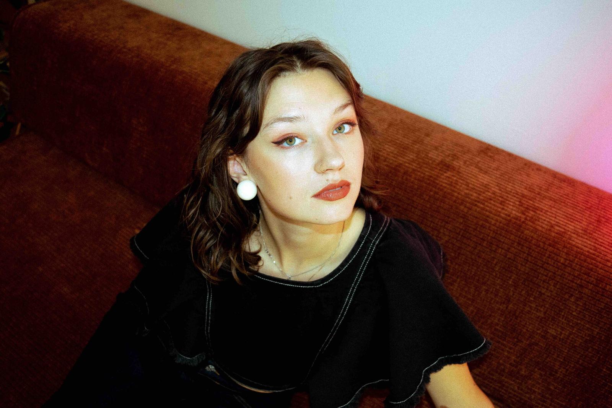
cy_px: 204
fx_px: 561
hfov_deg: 57.2
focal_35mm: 33
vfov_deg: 40.0
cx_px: 306
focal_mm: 22
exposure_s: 1/60
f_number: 3.8
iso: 800
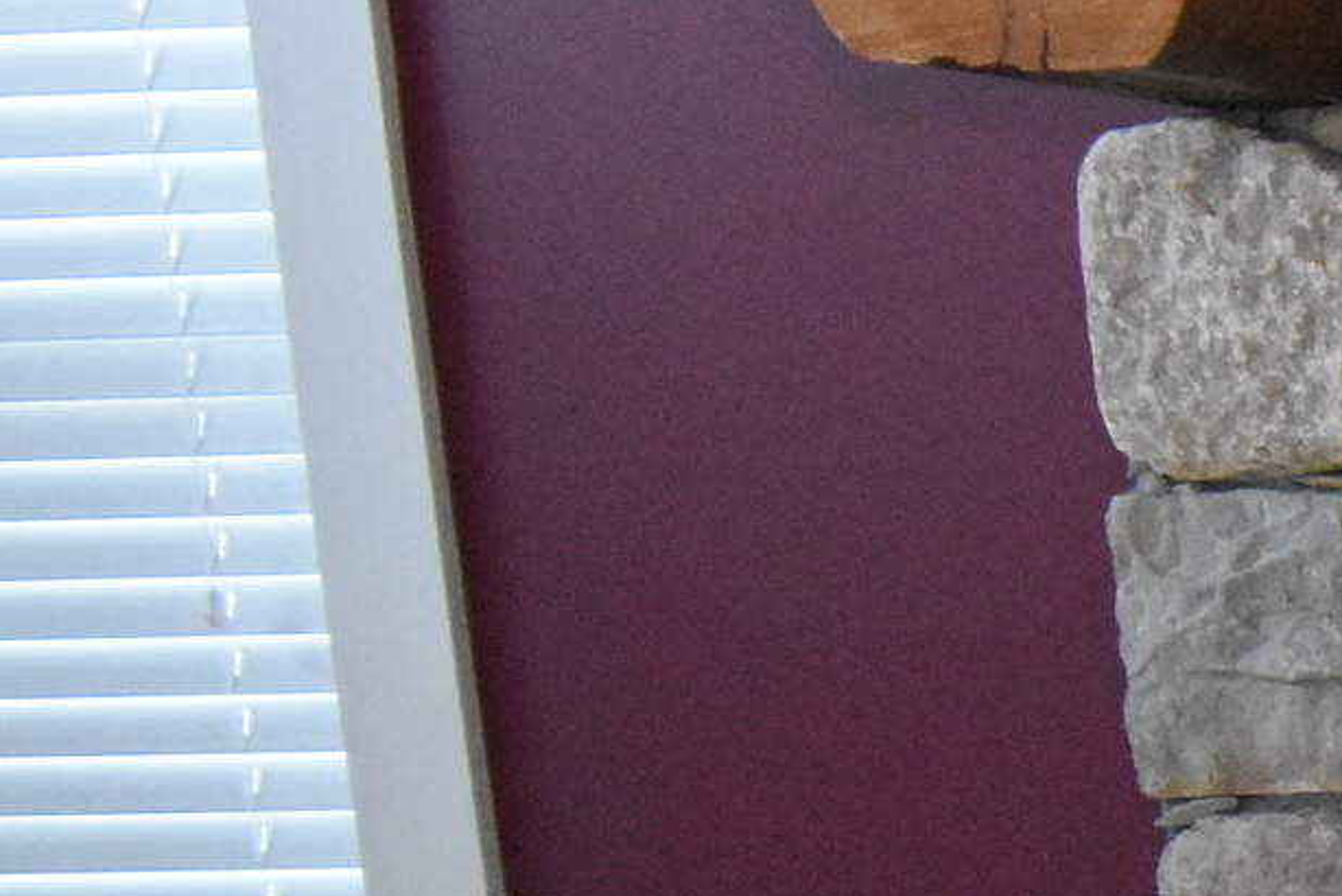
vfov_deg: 16.3
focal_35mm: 82
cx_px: 3110
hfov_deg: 15.4
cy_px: 854
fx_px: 3077
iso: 5000
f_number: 4.8
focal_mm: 11
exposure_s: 1/60
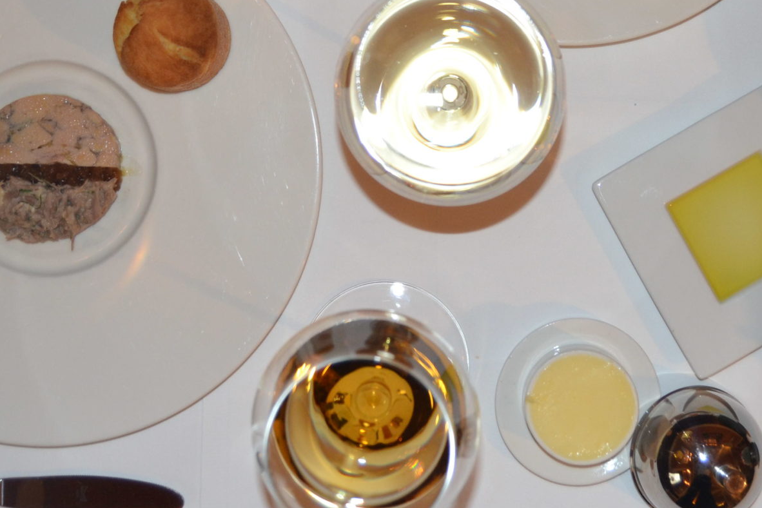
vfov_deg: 20.5
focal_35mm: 65
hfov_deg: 30.8
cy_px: 43
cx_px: 484
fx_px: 1376
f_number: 3.5
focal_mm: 20
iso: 640
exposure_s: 1/60
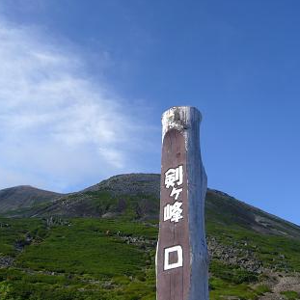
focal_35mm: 42
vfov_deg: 40.0
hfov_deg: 40.0
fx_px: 412
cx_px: 134
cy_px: 151
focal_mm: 5.8
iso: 80
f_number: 5.6
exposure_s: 1/320
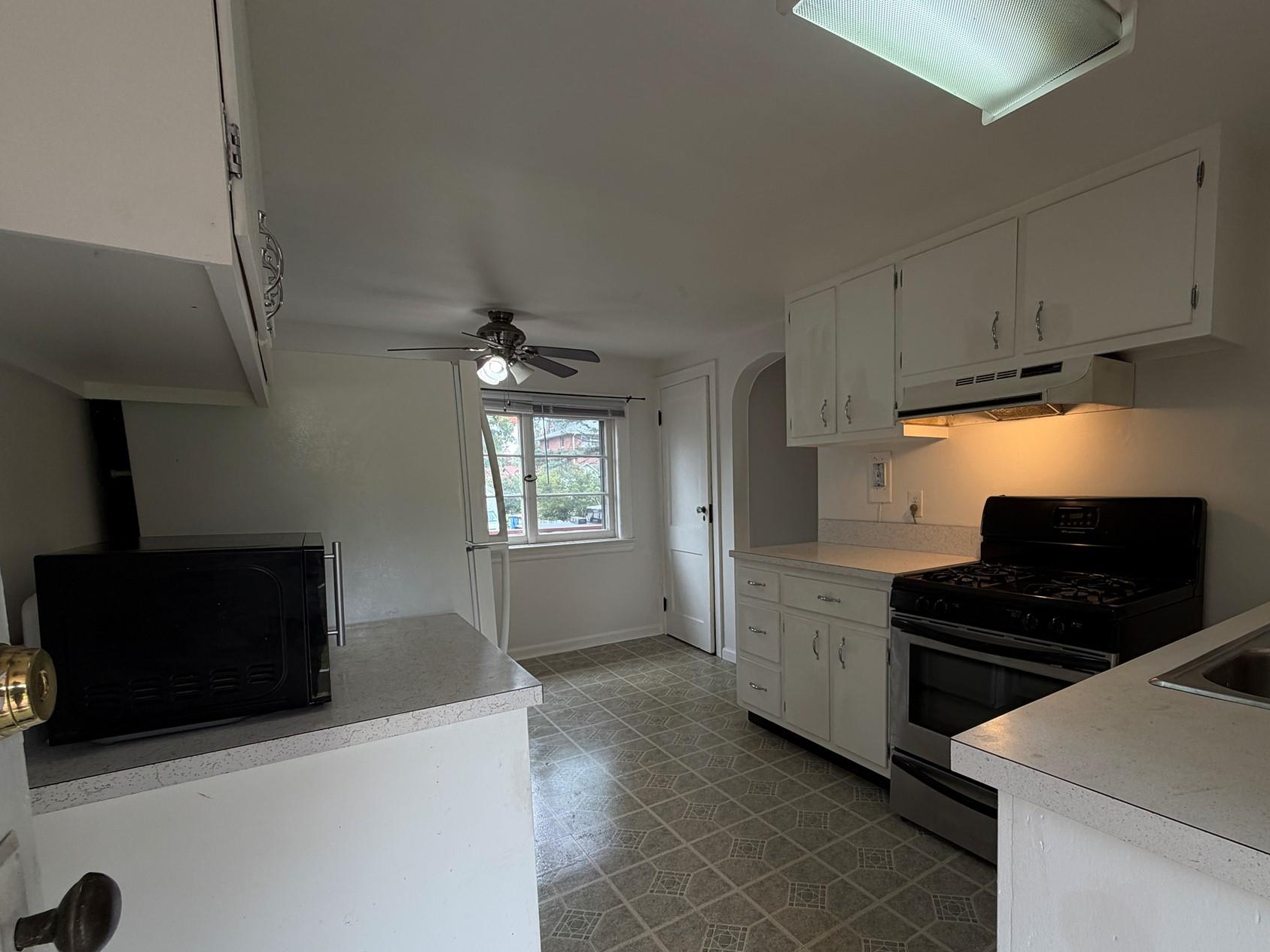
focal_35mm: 17
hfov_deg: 90.1
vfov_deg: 74.3
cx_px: 746
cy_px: 541
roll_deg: +1.6
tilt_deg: -5.5
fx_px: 624
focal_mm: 2.22
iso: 80
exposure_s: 1/120
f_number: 2.2
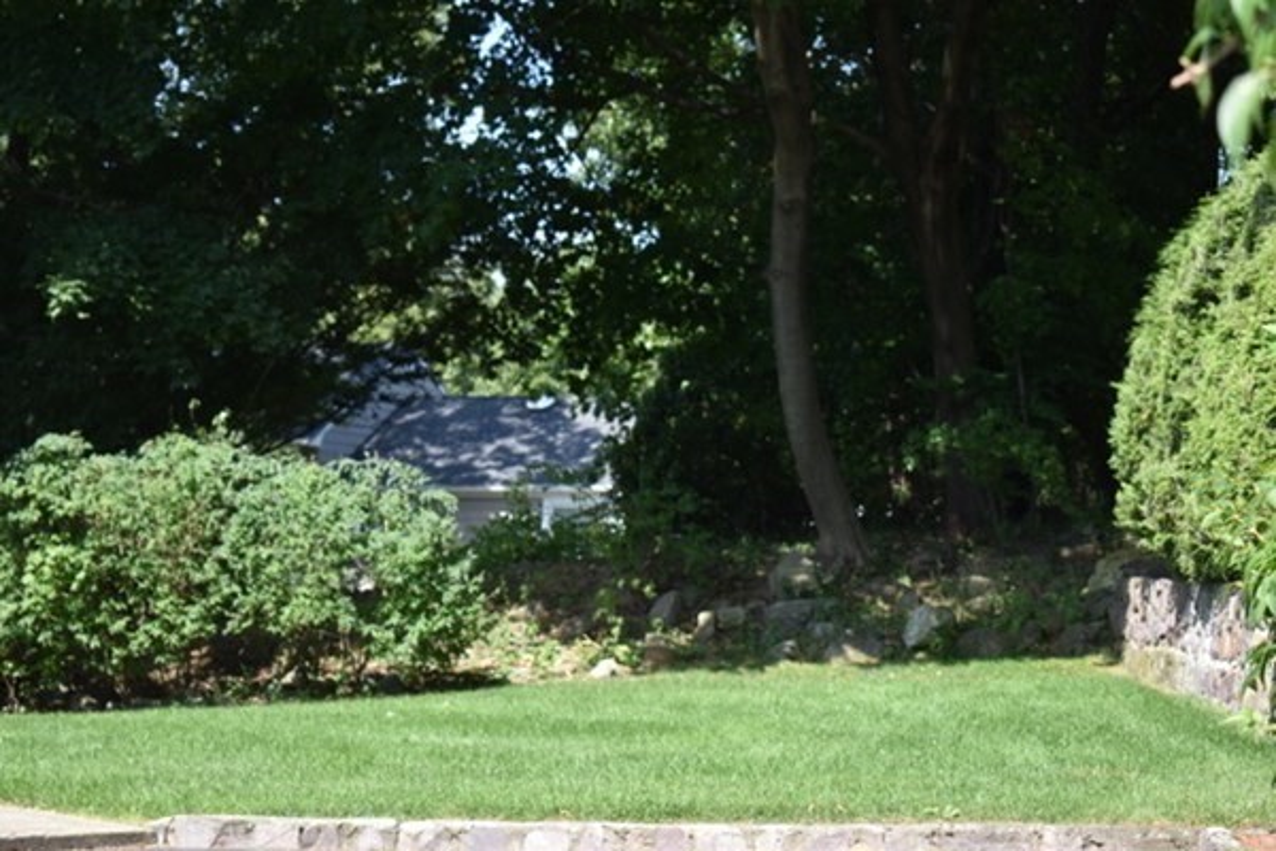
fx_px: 2764
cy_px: 426
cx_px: 638
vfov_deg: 17.5
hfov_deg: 26.0
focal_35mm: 78
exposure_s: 1/200
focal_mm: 52
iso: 125
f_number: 5.6
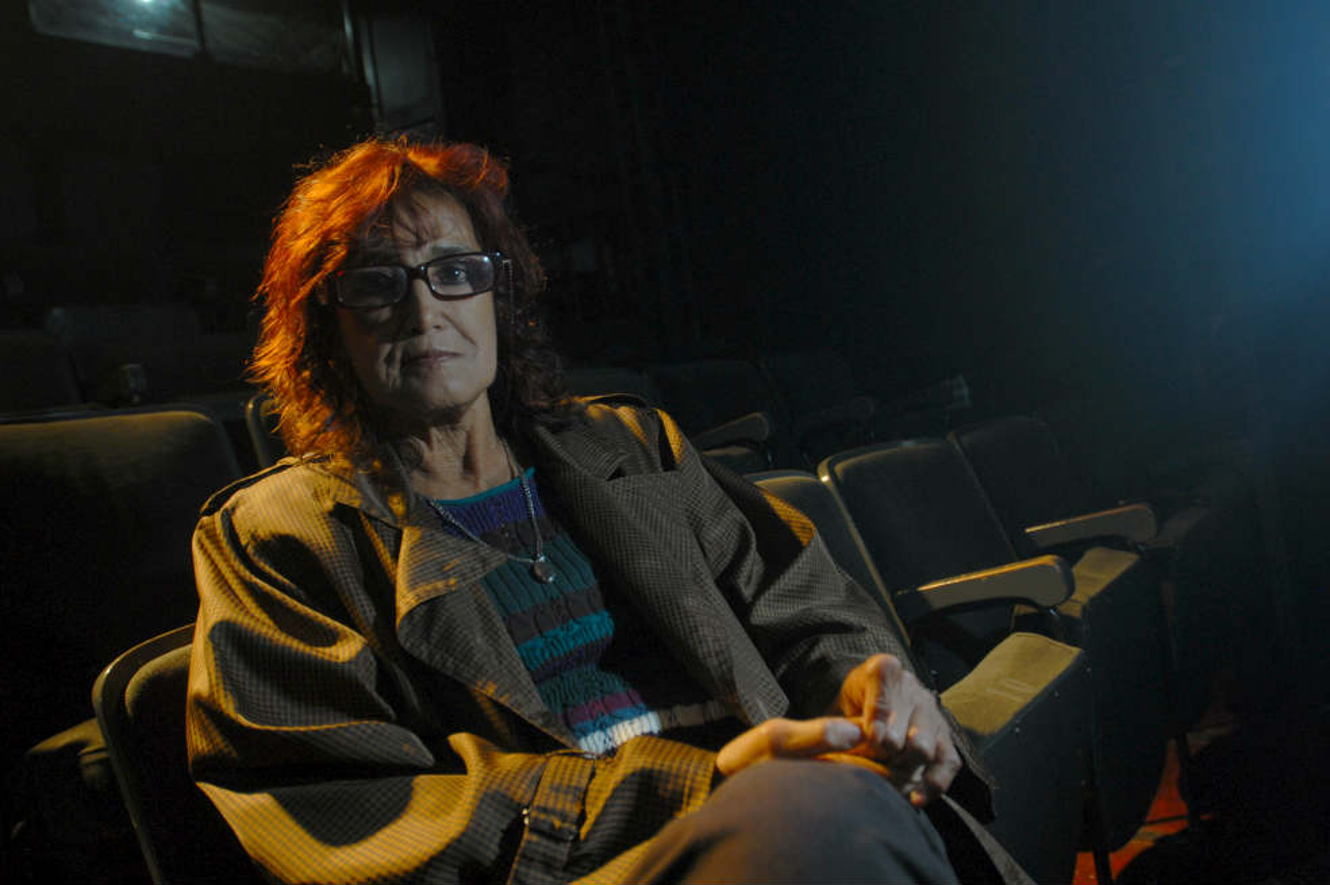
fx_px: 942
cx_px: 665
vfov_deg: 50.4
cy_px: 442
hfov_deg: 70.5
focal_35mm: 26
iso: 200
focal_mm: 17
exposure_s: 1/50
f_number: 3.2
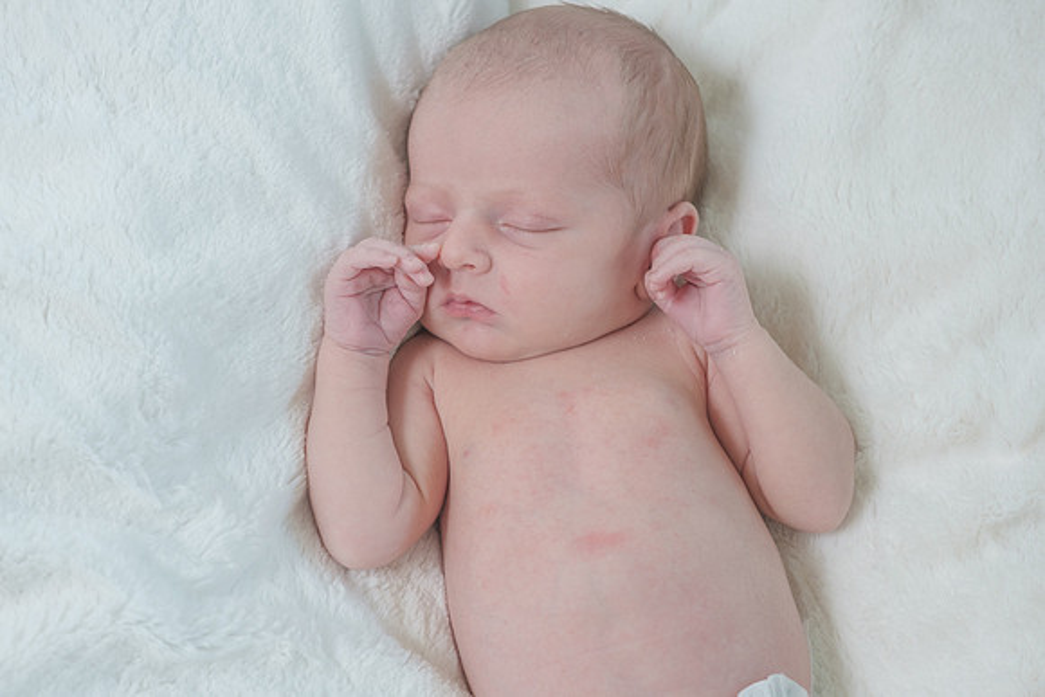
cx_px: 522
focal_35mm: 64
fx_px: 1858
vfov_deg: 21.3
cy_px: 348
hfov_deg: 31.4
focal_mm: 42.7
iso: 800
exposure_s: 1/180
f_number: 4
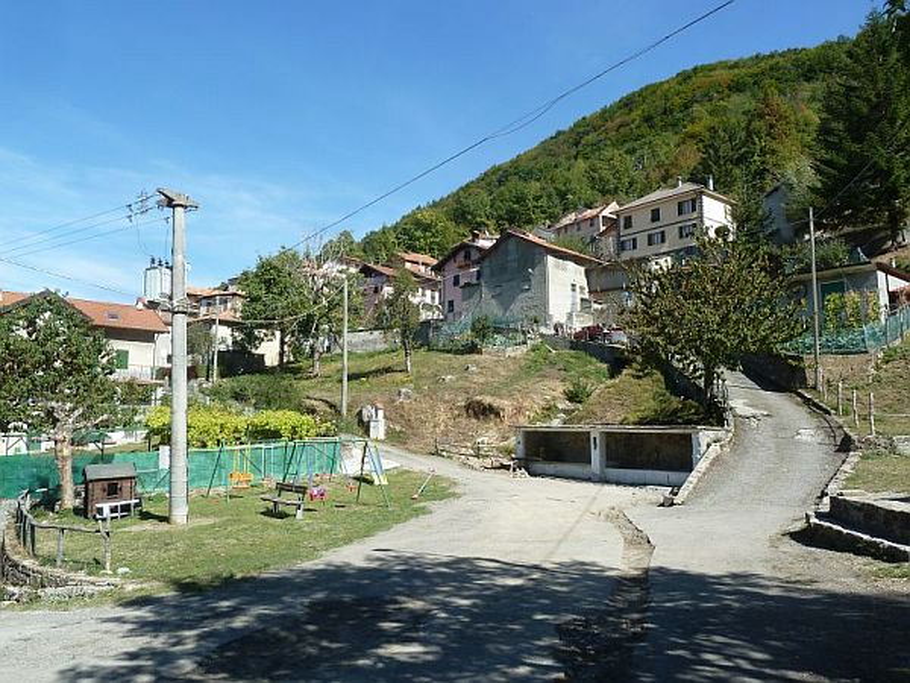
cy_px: 342
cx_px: 455
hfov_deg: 69.4
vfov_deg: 54.9
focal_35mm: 25
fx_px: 657
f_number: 4
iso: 80
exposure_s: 1/400
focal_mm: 4.1
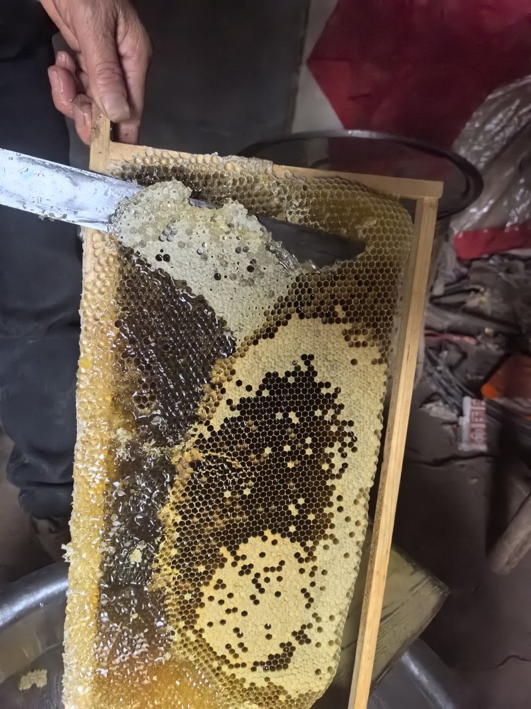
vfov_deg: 65.3
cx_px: 266
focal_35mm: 27
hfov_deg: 51.3
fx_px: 552
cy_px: 354
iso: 6400
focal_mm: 5.75
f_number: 2
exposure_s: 1/446
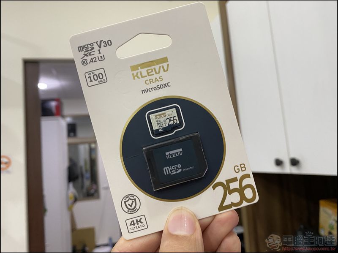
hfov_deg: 67.3
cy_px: 126
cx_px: 169
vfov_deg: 53.0
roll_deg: +4.5
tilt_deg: +6.5
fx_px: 254
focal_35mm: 26
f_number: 1.8
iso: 160
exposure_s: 1/60
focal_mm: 4.25
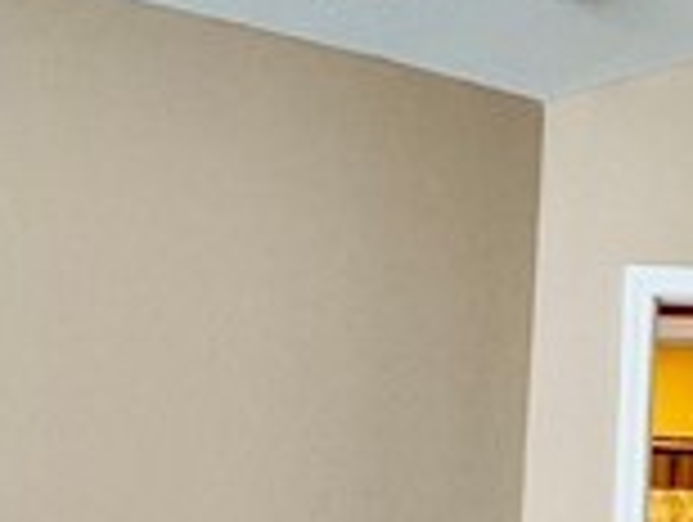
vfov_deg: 15.9
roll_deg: -1.5
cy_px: 378
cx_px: 1030
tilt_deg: +2.9
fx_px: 1865
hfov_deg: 18.7
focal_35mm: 93
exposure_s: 1/120
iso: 125
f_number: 2.2
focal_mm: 2.22
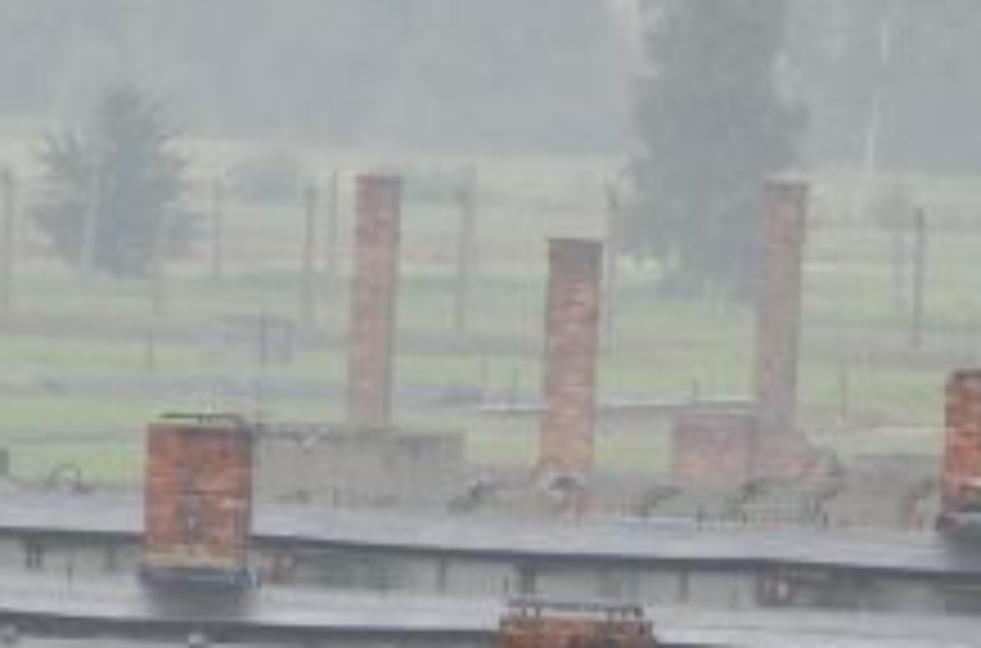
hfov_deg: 1.9
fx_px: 29970
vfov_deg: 1.2
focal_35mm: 1103
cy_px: 1004
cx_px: 261
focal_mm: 200
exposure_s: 1/320
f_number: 5.6
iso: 800
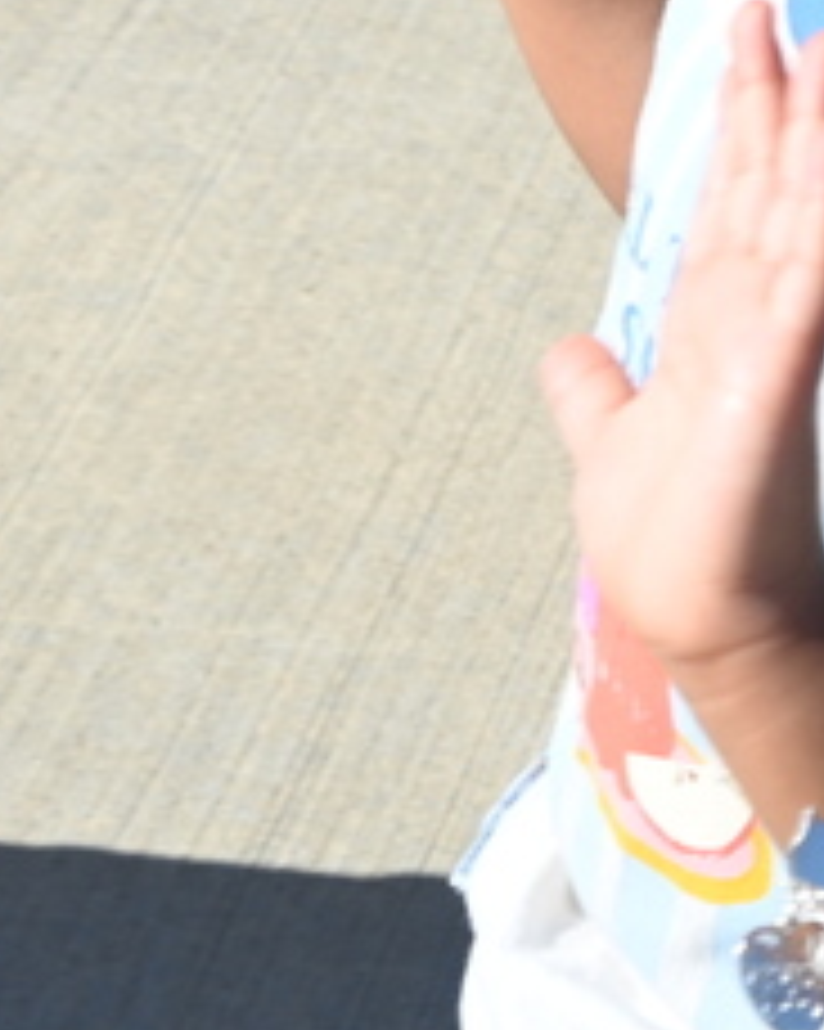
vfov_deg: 10.7
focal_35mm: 176
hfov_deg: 8.7
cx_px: 725
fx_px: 5369
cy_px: -290
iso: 100
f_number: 7.1
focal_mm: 28
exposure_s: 1/400
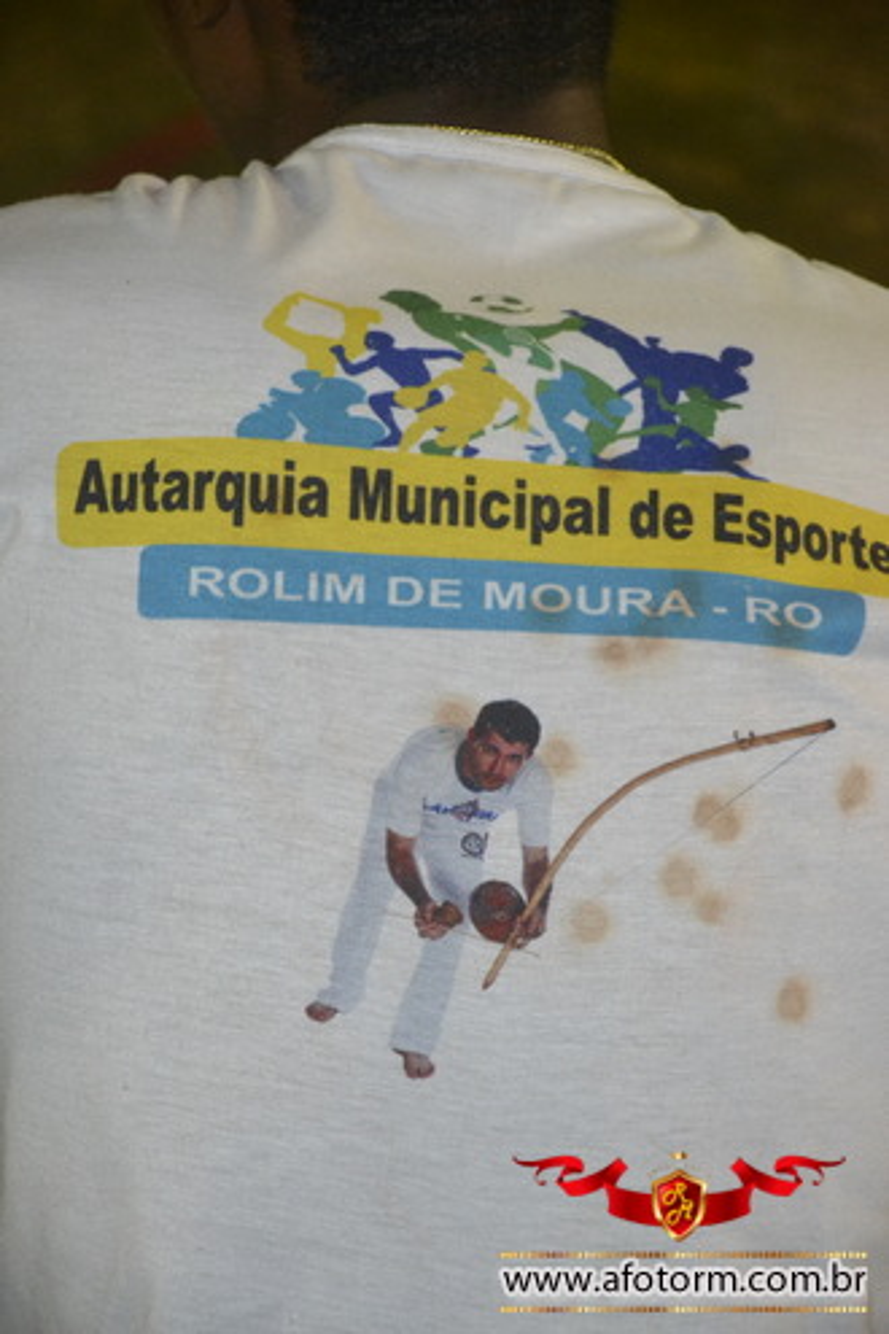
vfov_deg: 13.7
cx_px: 444
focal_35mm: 150
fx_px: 5556
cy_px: 667
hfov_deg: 9.1
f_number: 5.6
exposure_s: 1/60
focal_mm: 100
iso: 3200
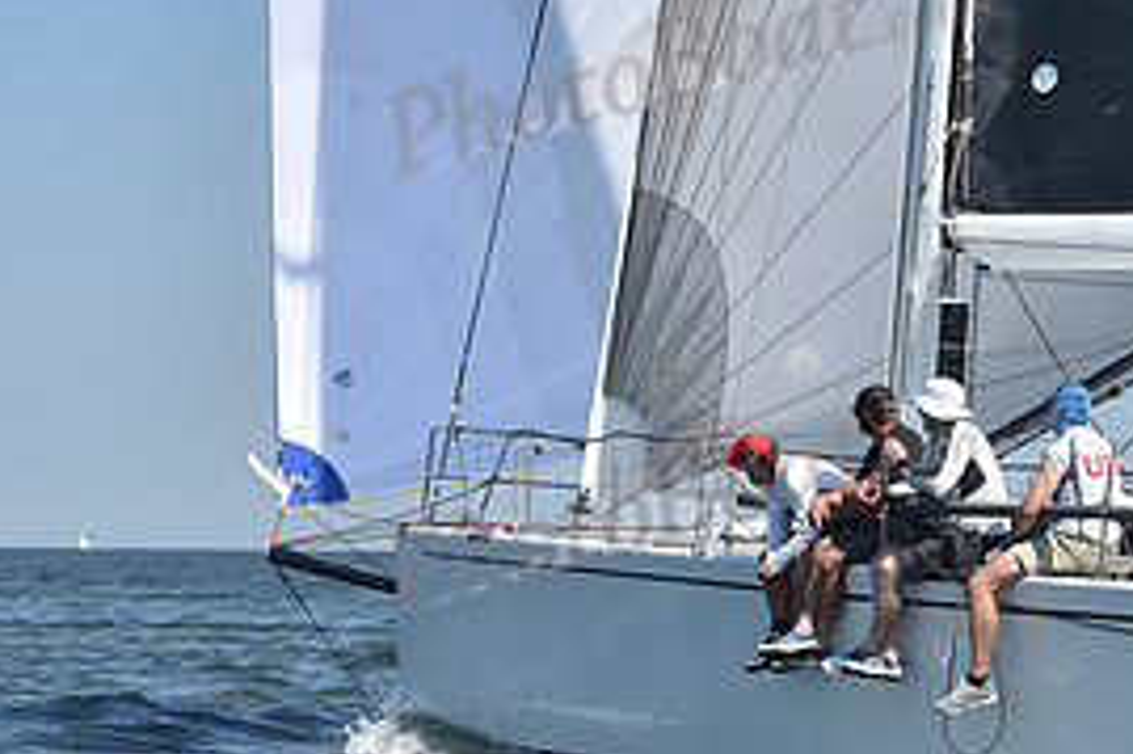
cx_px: 1200
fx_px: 4749
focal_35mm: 151
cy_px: 225
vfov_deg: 9.1
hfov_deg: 13.4
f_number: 7.1
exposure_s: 1/1250
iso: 250
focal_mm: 70
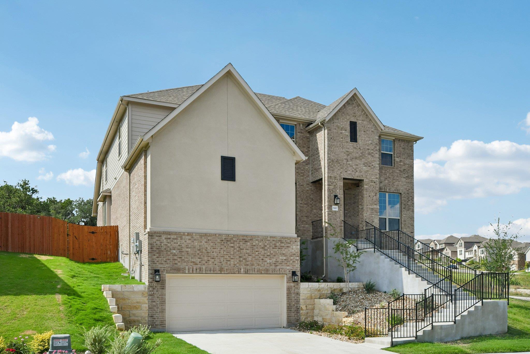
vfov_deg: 43.6
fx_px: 442
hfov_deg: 61.9
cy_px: 177
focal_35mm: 30
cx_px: 265
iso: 400
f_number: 8
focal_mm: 20
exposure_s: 1/2000
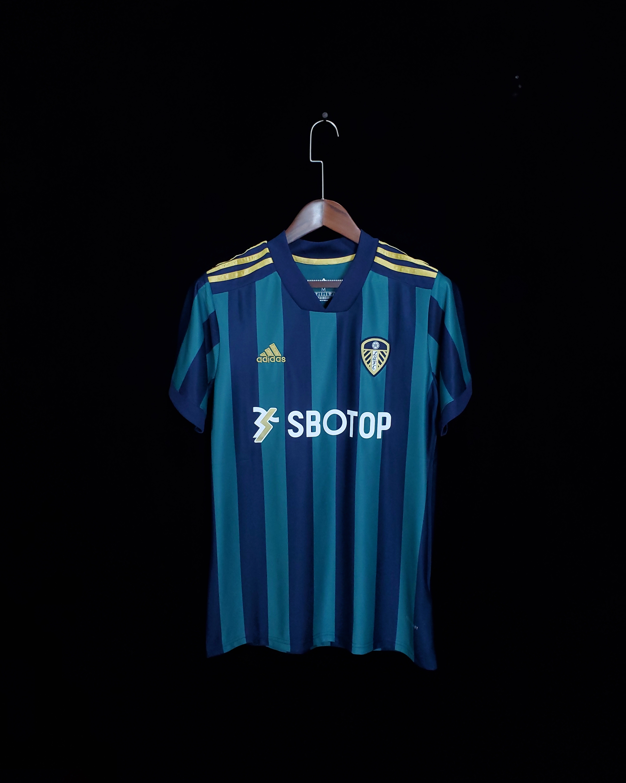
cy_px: 378
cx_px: 314
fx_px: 648
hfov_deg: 51.5
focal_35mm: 28
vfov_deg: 62.2
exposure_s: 1/20
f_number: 2.4
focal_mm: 4.3
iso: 200
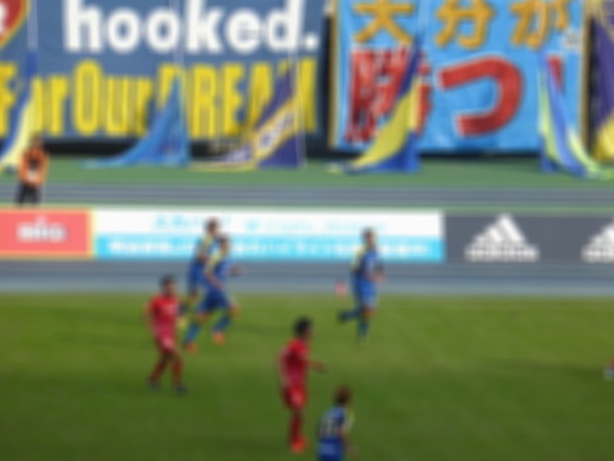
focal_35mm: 404
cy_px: 231
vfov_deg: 3.7
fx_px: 7166
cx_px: 306
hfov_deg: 4.9
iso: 320
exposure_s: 1/400
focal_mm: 65
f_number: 5.9
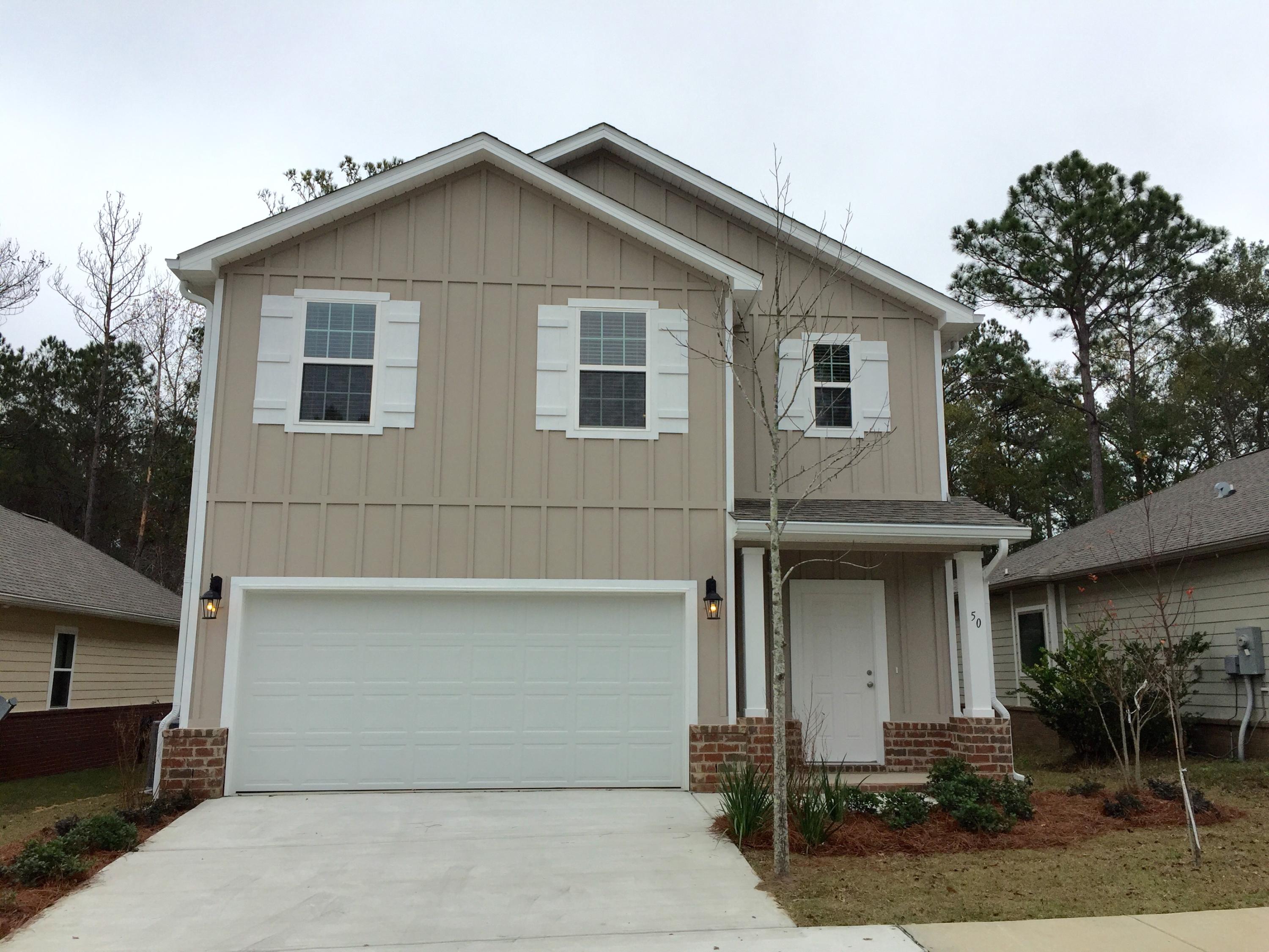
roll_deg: -0.9
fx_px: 1063
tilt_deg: +11.3
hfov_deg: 61.7
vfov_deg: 48.2
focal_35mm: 29
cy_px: 476
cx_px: 634
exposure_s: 1/898
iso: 32
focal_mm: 4.15
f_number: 2.2
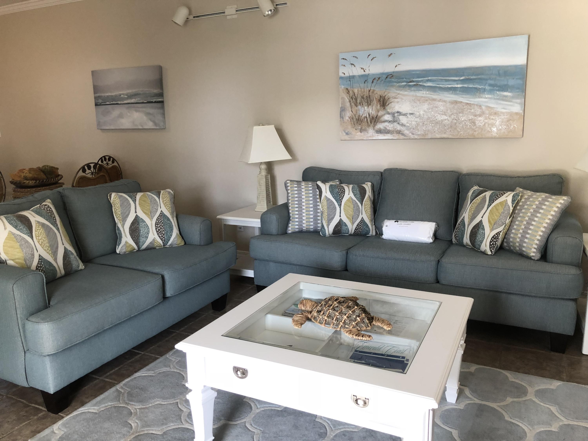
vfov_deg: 49.7
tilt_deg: -12.1
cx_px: 294
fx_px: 476
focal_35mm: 28
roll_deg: +2.7
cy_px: 220
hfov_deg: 63.4
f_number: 1.8
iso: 40
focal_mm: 4
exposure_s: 1/20
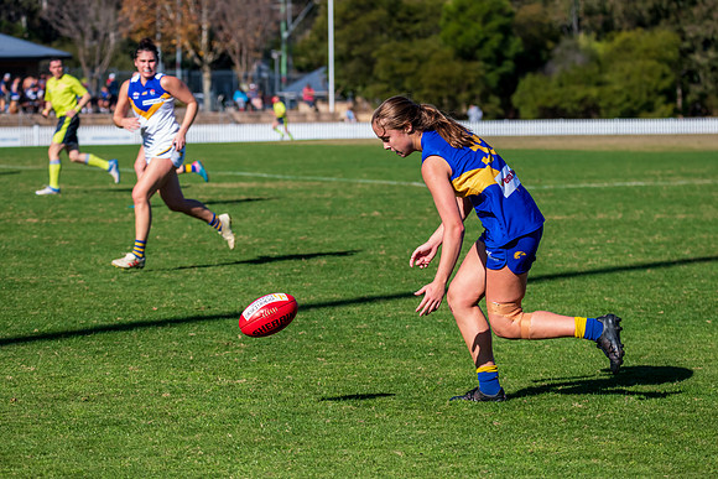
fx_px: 3225
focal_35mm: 162
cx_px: 387
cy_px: 221
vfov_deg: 8.5
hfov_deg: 12.7
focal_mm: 150
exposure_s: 1/2000
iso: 800
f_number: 7.1
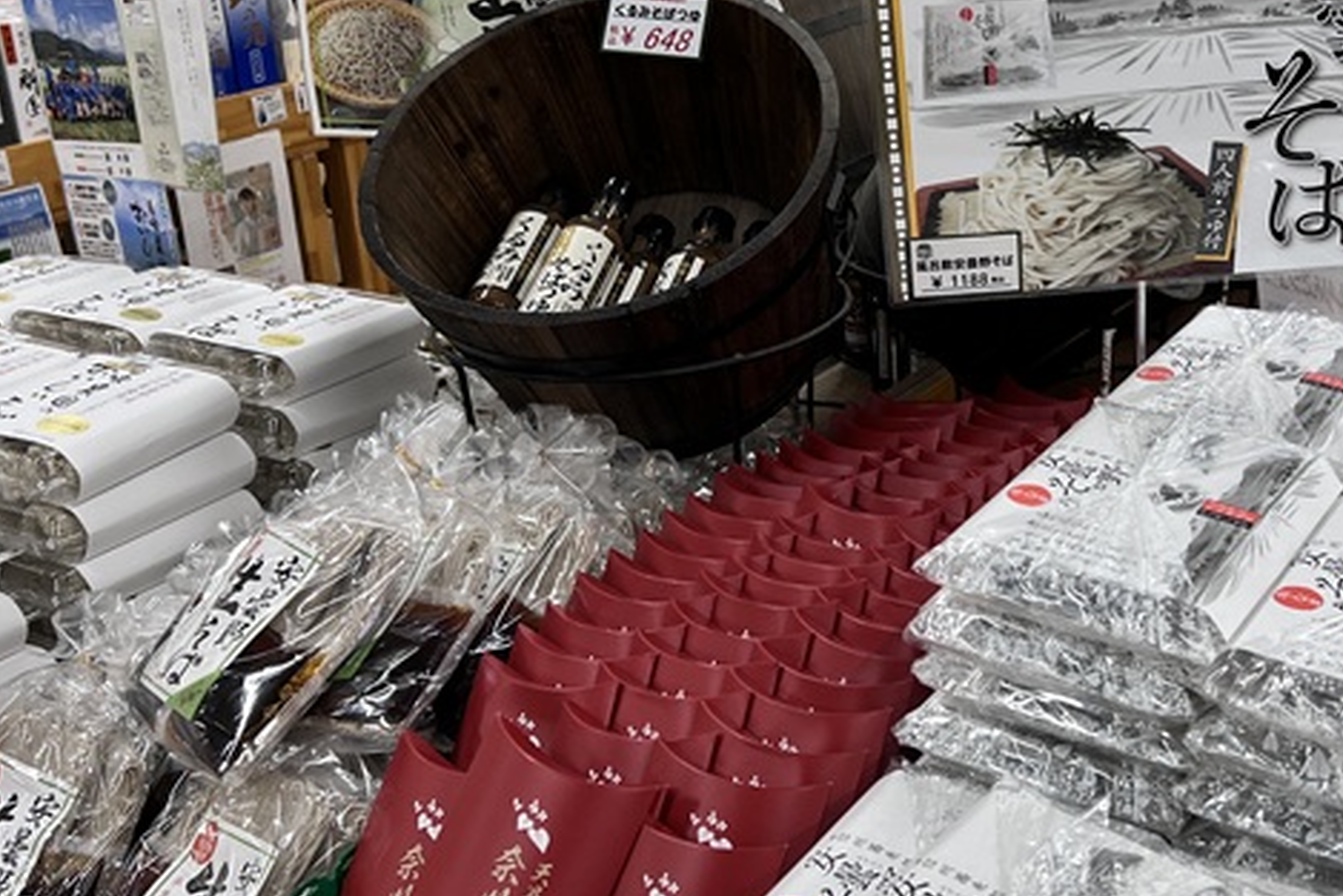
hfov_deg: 41.3
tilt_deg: -19.7
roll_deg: +2.9
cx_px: 903
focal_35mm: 47
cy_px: 379
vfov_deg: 28.6
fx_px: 1754
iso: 100
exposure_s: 1/120
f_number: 1.5
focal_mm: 5.7
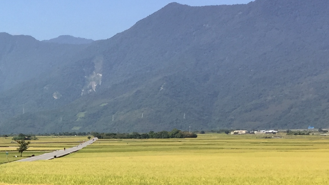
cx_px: -84
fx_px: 785
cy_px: 215
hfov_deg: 21.6
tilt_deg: -3.4
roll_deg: -1.0
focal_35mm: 90
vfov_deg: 13.1
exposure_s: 1/1883
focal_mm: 4.15
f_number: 2.2
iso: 32
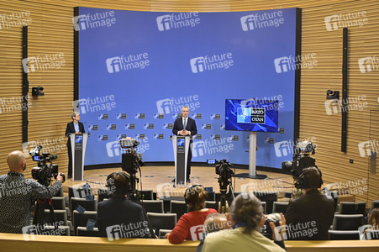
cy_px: 126
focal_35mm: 50
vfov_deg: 27.0
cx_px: 190
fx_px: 526
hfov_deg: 39.6
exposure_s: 1/320
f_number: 4
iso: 3200
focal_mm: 50
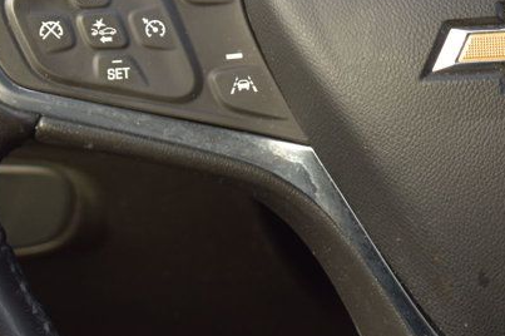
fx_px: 2565
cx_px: 573
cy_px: 10
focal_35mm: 183
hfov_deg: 11.1
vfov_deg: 7.5
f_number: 7.1
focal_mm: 48
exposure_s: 1/25
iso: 400
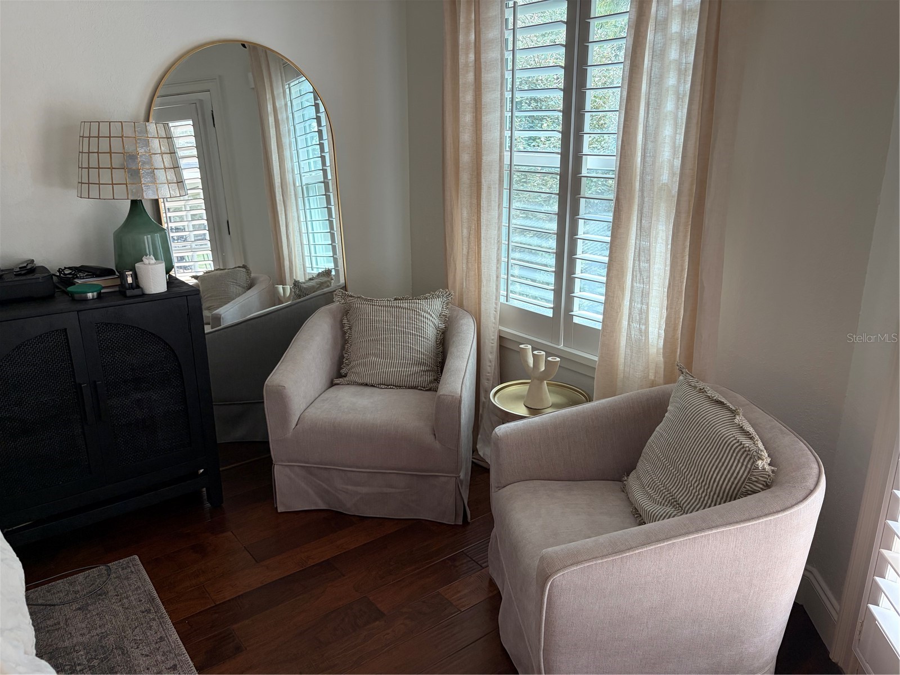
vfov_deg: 53.1
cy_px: 338
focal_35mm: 26
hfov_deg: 67.3
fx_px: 676
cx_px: 450
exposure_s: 1/60
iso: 160
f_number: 1.6
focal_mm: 5.96
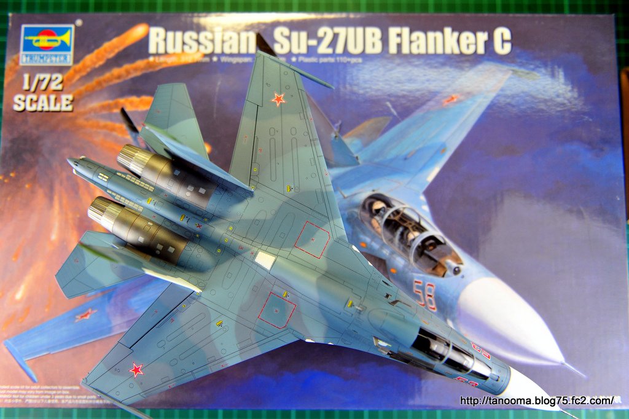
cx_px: 314
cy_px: 210
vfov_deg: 41.1
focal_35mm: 32
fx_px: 559
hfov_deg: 58.7
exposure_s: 1/640
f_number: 2.8
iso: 800
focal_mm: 32
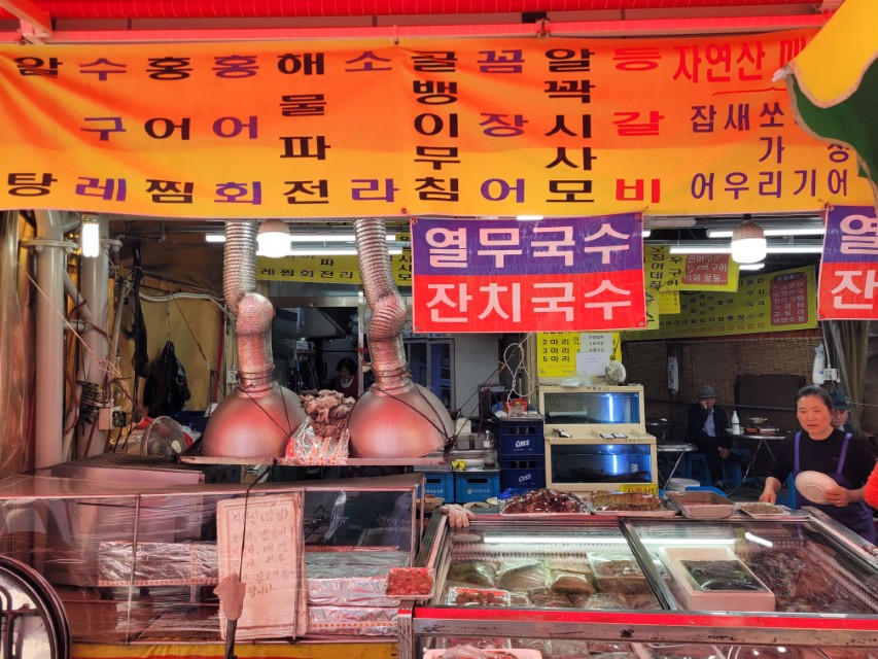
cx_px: 439
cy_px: 330
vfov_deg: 53.1
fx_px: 660
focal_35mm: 26
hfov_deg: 67.3
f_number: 1.8
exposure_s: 1/219
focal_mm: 5.4
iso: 40
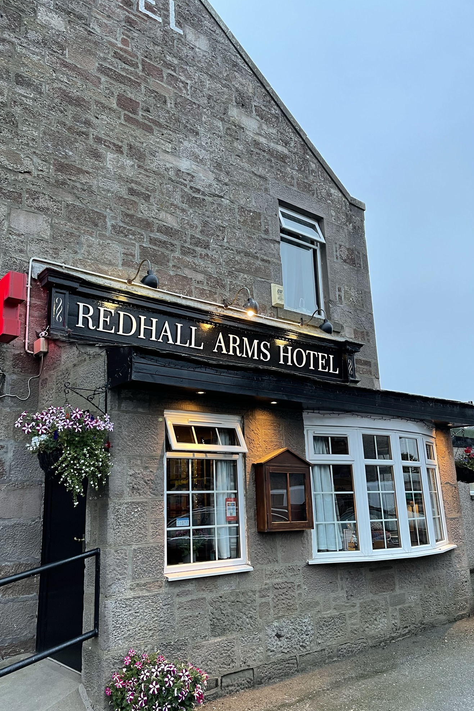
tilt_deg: +13.9
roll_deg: +1.6
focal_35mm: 28
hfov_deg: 46.3
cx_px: 202
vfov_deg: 65.5
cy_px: 363
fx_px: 553
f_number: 1.6
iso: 64
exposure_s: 1/50
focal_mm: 5.1
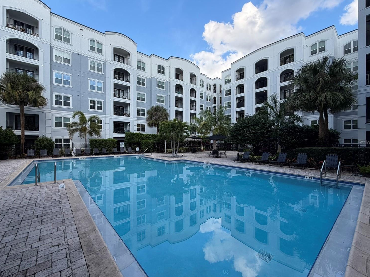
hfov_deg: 98.2
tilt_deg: -0.2
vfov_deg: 81.7
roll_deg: +0.7
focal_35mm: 15
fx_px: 160
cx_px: 184
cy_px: 142
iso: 50
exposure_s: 1/502
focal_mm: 2.22
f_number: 2.2
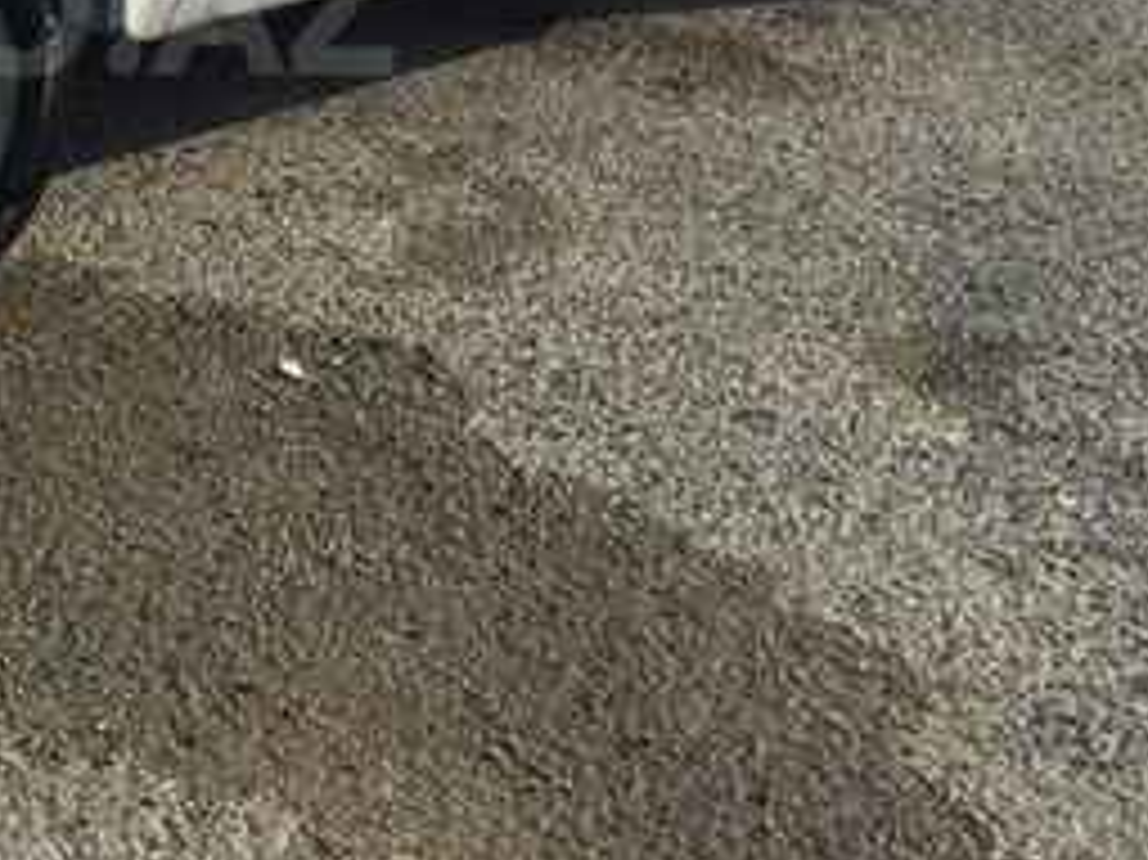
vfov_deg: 19.1
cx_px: -68
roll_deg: -1.3
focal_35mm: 75
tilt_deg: -15.2
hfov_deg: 24.5
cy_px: 7
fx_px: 2486
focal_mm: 4.15
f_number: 2.2
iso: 32
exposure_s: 1/2326
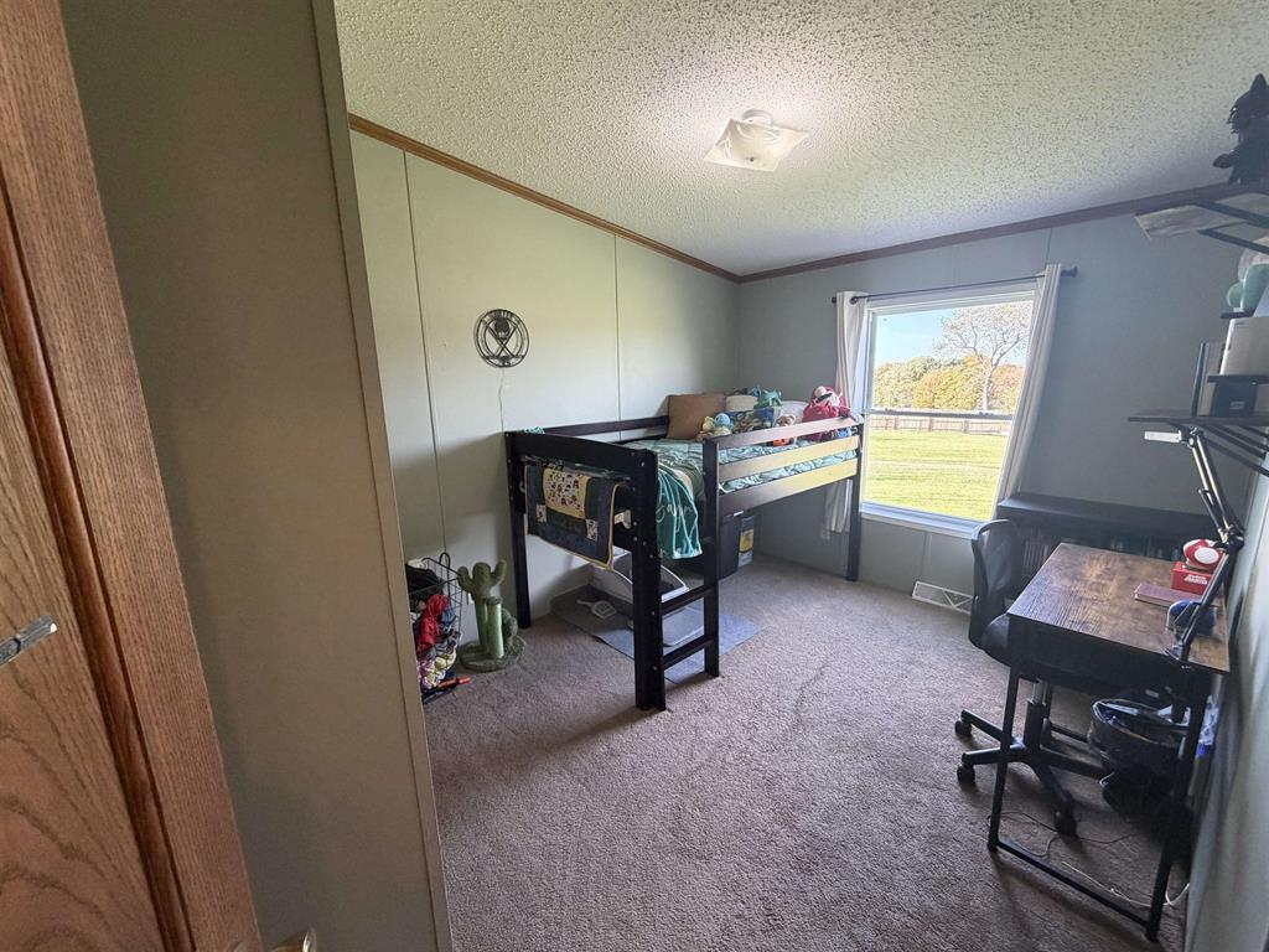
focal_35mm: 14
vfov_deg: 85.7
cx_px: 634
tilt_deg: -12.2
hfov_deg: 102.1
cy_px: 476
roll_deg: +2.2
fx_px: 513
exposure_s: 1/60
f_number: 2.2
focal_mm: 2.22
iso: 250
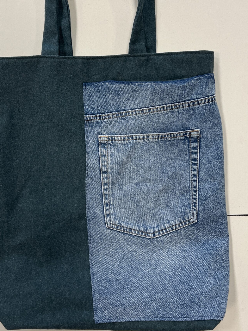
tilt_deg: -85.6
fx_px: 373
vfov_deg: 47.6
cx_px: 110
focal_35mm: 39
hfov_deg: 36.8
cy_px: 133
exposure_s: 1/50
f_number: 1.5
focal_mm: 5.7
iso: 100
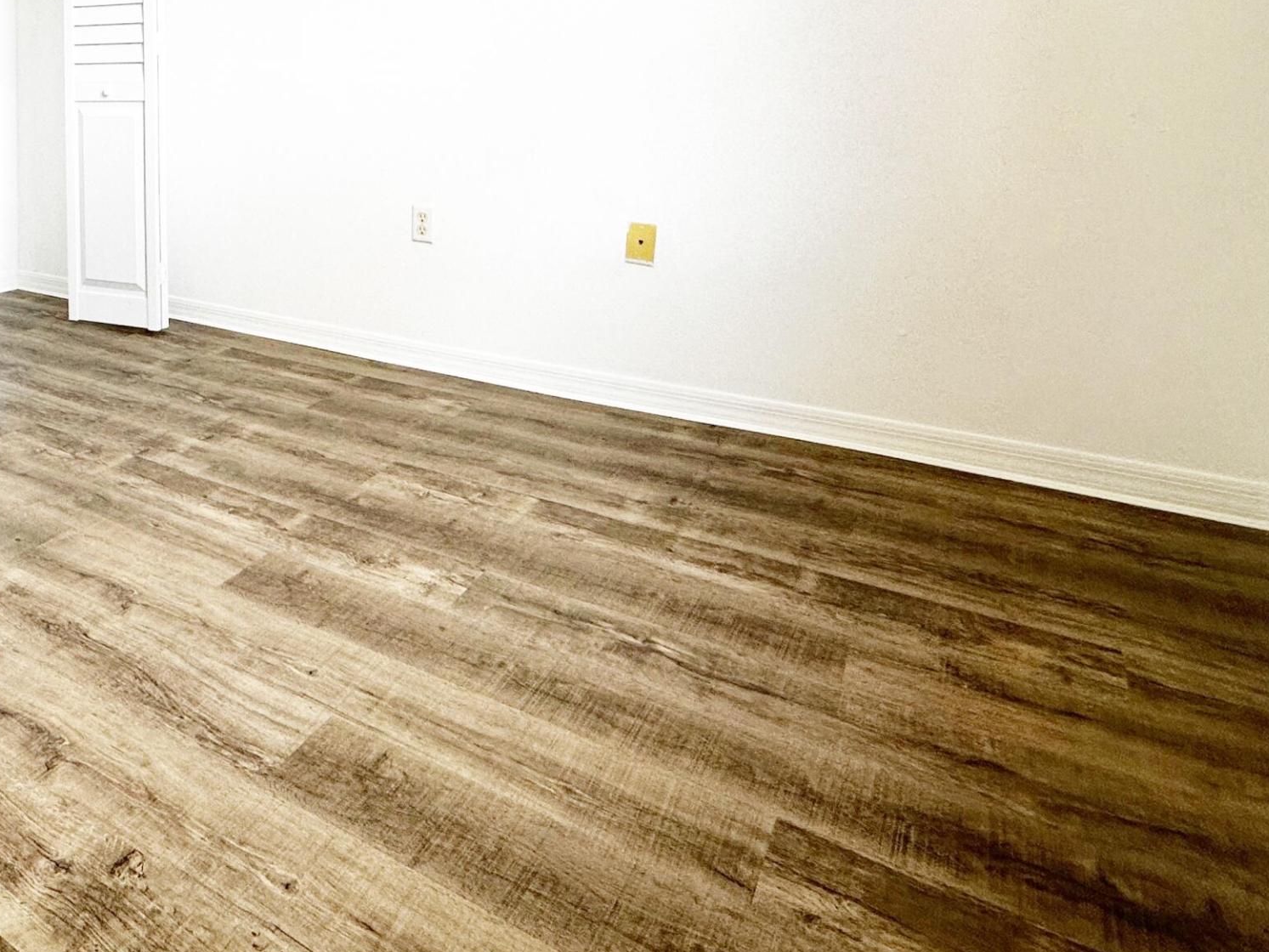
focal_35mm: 27
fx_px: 990
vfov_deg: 46.3
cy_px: 93
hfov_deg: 56.9
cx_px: 143
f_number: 2.2
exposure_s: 1/120
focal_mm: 2.22
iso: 125
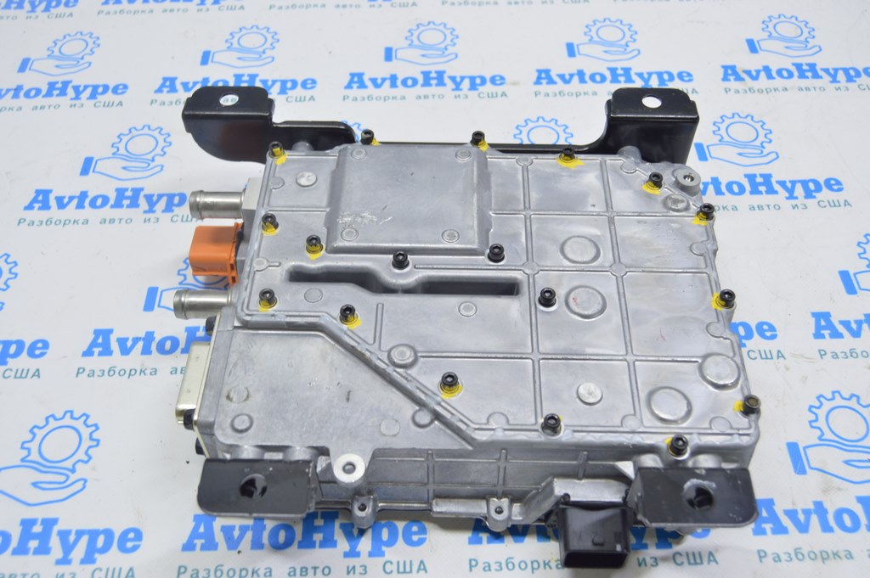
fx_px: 869
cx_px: 435
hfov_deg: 53.2
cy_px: 289
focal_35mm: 36
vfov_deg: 36.8
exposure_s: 1/20
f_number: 5.6
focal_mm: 24
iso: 400
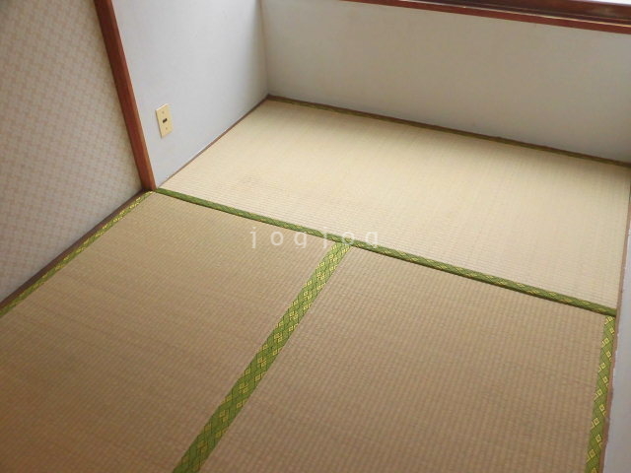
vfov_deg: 44.2
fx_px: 583
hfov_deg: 56.8
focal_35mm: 32
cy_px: 236
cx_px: 316
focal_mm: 5.81
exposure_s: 1/80
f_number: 3.5
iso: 160
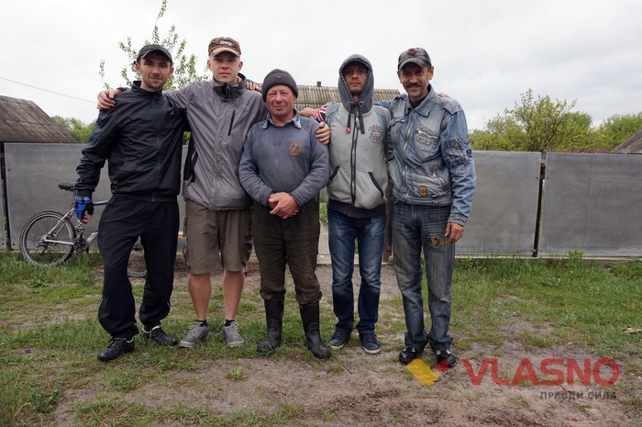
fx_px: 427
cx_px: 321
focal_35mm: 24
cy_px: 214
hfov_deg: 73.8
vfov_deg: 53.0
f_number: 5
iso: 100
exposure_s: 1/80
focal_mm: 16
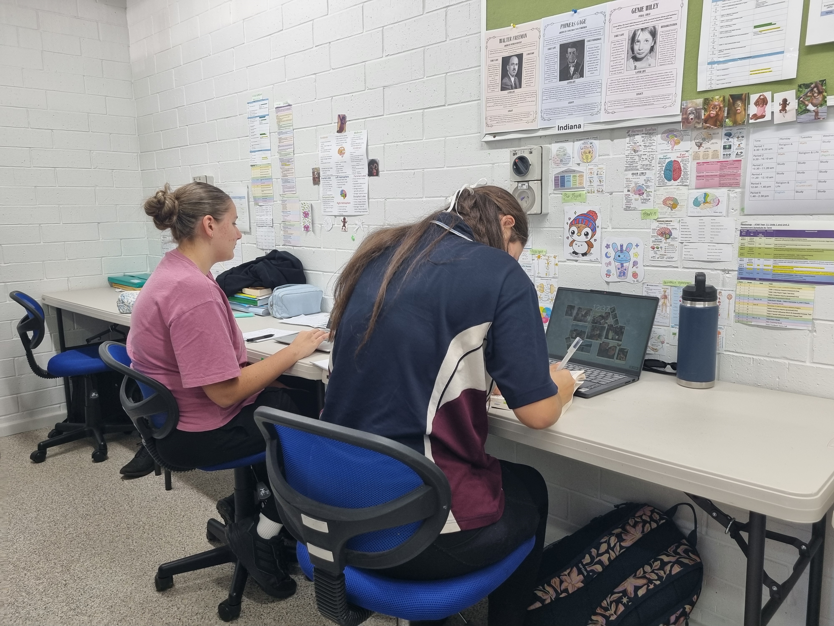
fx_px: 626
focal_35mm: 26
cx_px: 417
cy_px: 313
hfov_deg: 67.3
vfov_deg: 53.1
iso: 125
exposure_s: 1/100
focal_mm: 5.4
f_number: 1.8
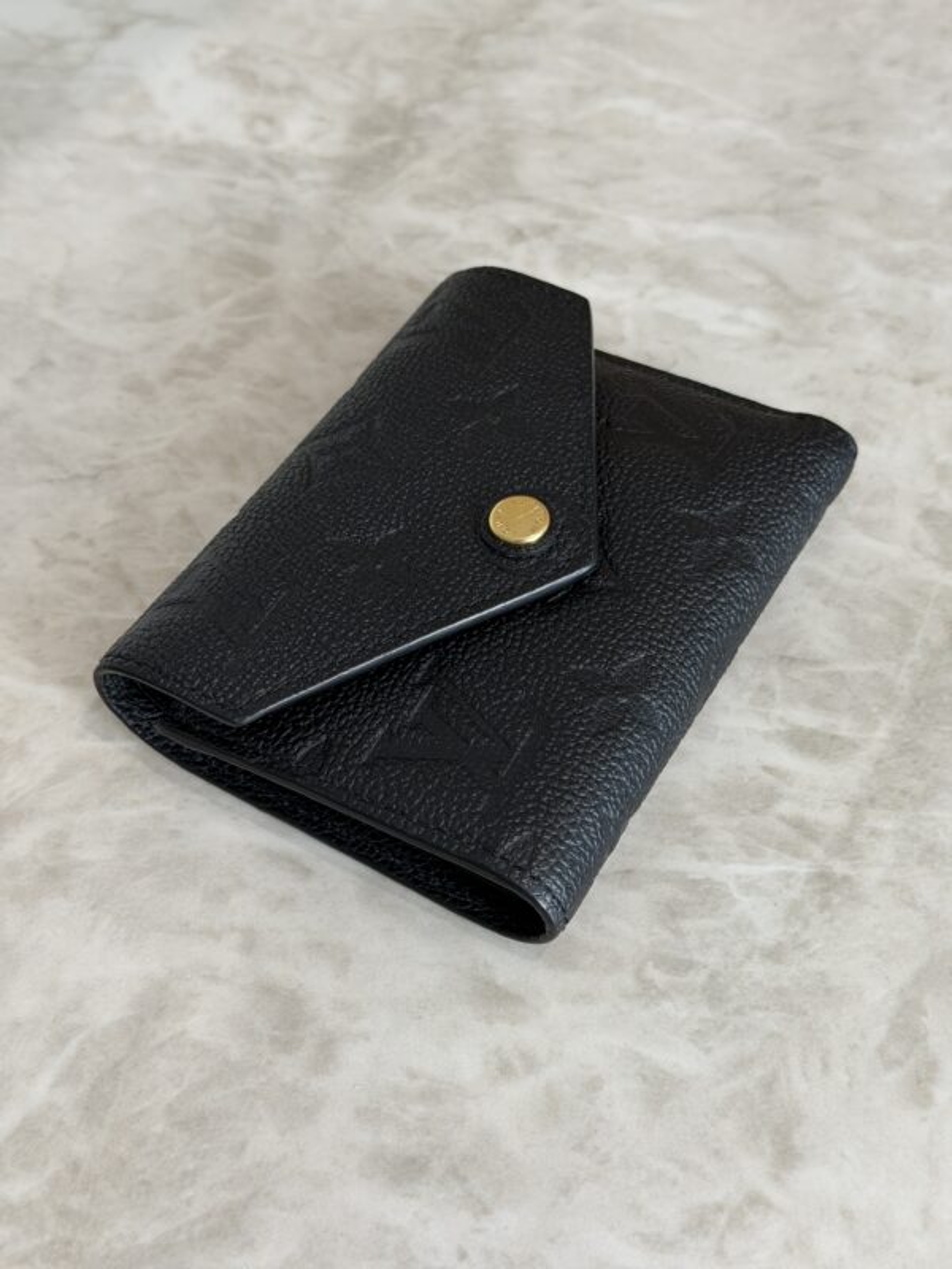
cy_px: 634
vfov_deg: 39.7
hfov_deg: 30.3
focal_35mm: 48
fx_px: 1760
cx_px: 476
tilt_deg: -53.1
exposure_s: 1/60
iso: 64
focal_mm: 6.76
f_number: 1.78
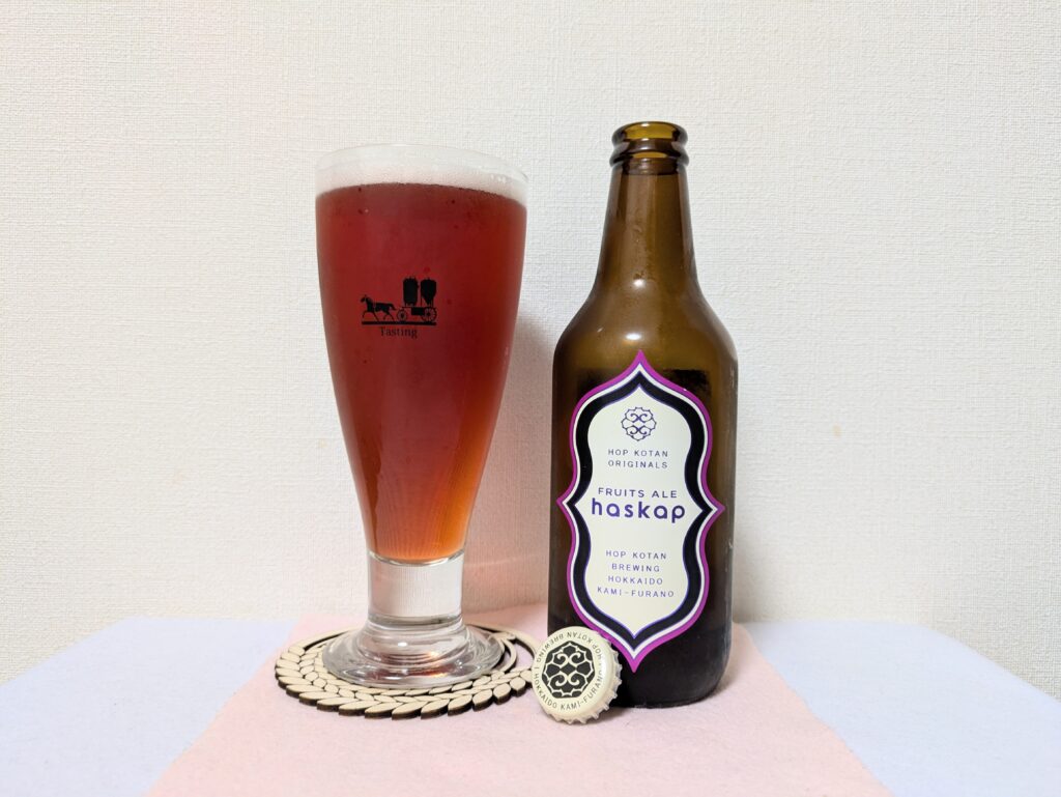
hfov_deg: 69.4
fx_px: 767
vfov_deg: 54.9
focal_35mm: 25
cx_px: 530
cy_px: 398
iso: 186
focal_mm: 5.43
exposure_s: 1/25
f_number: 1.89
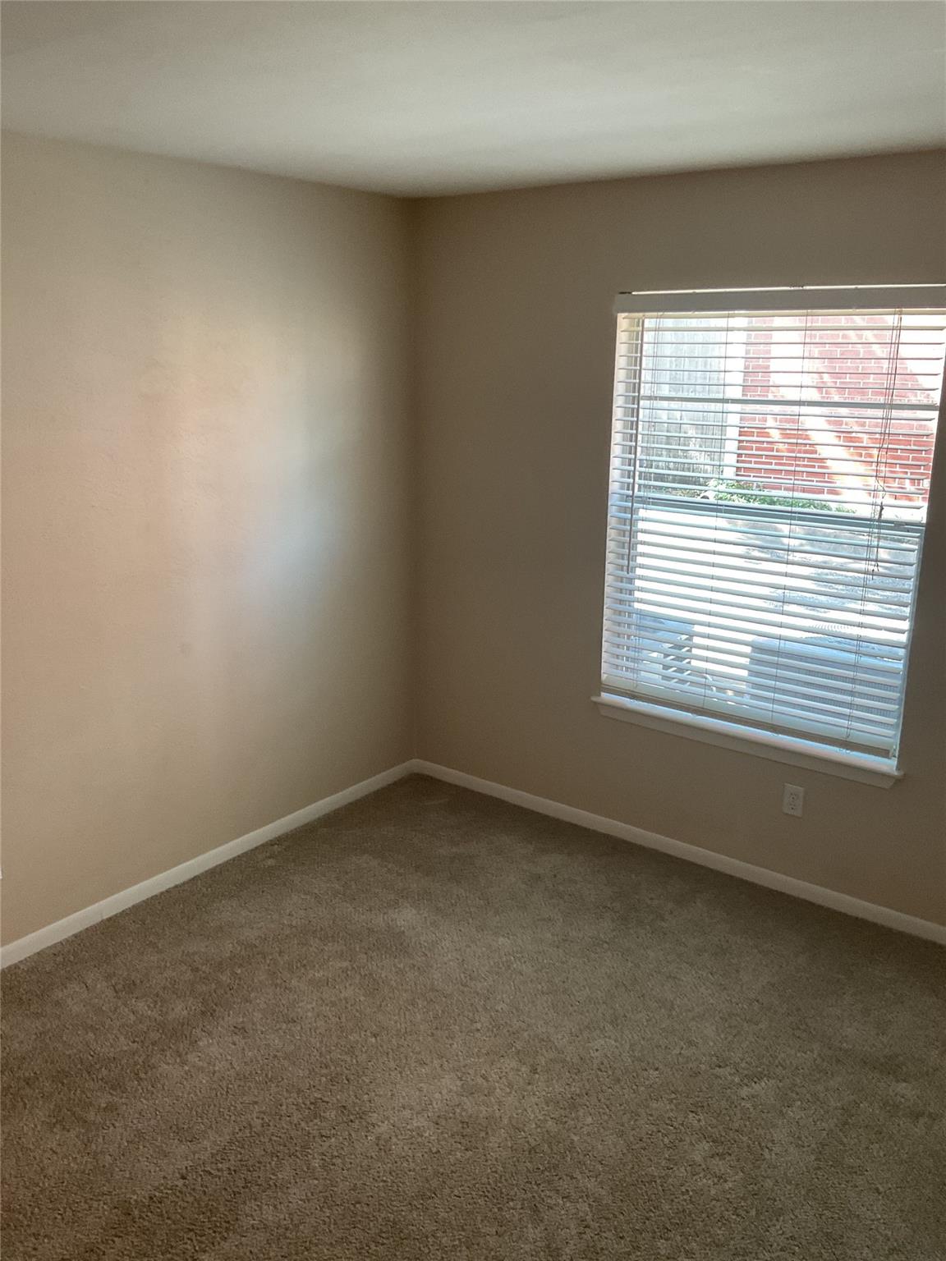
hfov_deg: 48.2
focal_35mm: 29
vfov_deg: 61.7
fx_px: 1057
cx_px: 473
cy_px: 630
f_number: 1.8
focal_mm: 3
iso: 80
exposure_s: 1/60
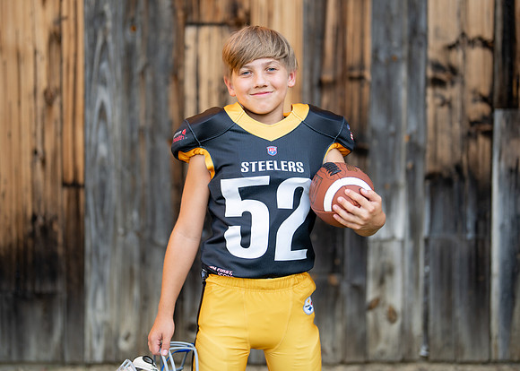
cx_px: 256
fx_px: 866
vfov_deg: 24.2
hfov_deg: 33.4
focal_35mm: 59
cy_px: 167
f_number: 1.2
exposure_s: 1/1600
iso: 100
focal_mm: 50
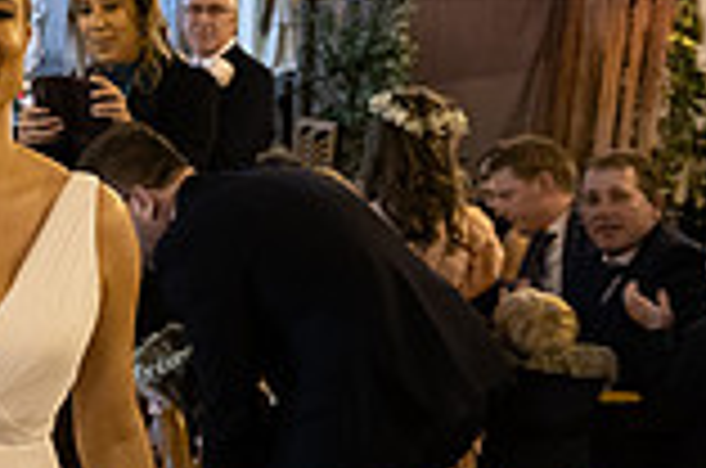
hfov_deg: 19.4
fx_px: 1957
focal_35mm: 100
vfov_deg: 13.6
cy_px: 290
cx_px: -121
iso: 1250
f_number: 3.5
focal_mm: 27
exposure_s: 1/160
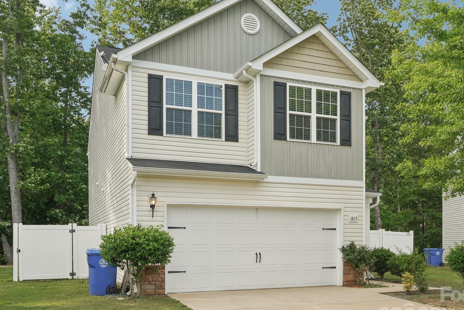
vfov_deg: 37.9
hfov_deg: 54.3
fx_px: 451
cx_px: 257
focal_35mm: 35
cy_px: 155
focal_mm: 20
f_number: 8
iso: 100
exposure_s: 1/45
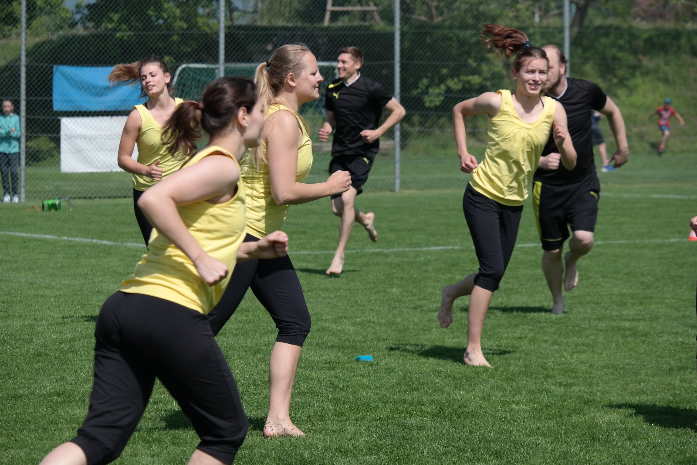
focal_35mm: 174
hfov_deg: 11.8
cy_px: 232
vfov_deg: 7.9
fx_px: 3368
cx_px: 348
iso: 100
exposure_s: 1/500
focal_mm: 113
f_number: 6.3
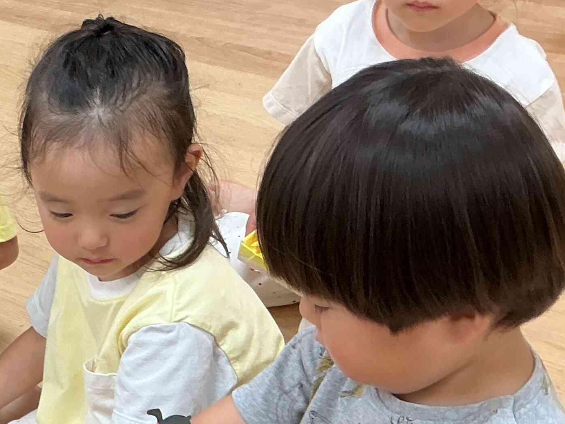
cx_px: -218
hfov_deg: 20.7
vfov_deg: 17.4
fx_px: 1371
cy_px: 331
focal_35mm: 84
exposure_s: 1/120
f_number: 1.8
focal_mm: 3
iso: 64
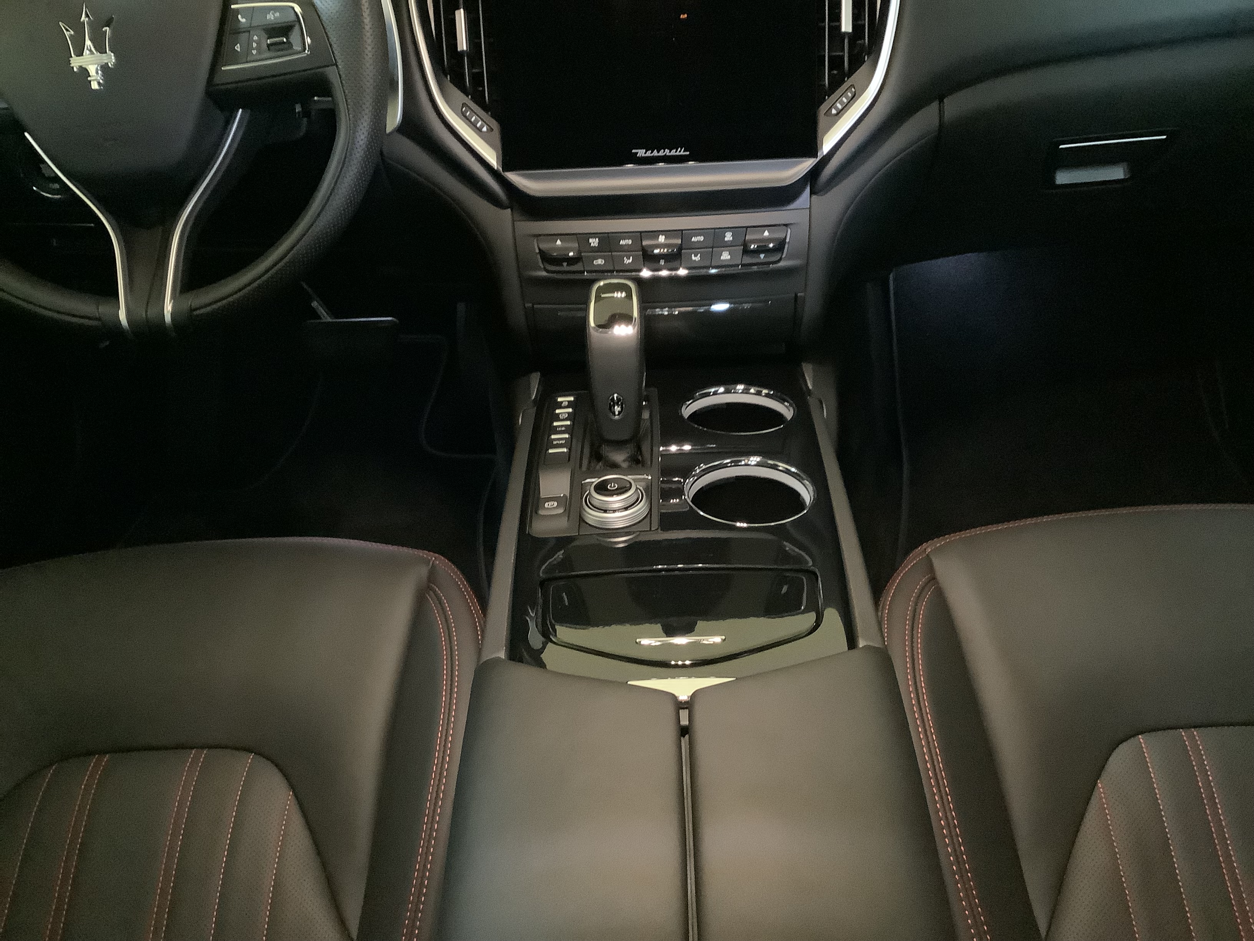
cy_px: 470
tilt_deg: -37.0
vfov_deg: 45.4
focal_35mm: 31
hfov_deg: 58.4
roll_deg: +2.2
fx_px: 1123
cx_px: 627
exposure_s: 1/15
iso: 800
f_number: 2.4
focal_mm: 3.3
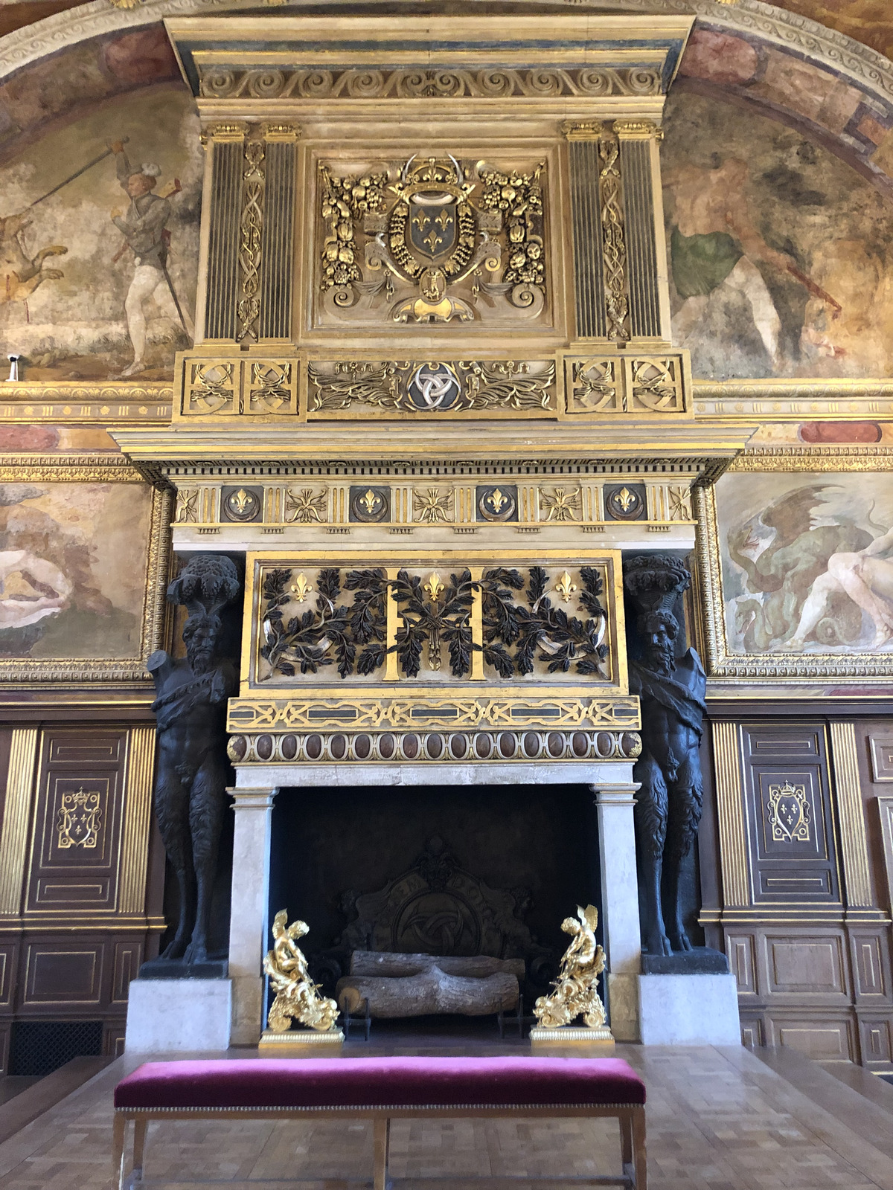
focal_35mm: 28
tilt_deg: +13.4
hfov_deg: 49.7
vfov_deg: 63.4
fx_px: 963
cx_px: 446
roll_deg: +1.4
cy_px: 595
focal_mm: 4
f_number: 1.8
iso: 100
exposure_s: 1/13
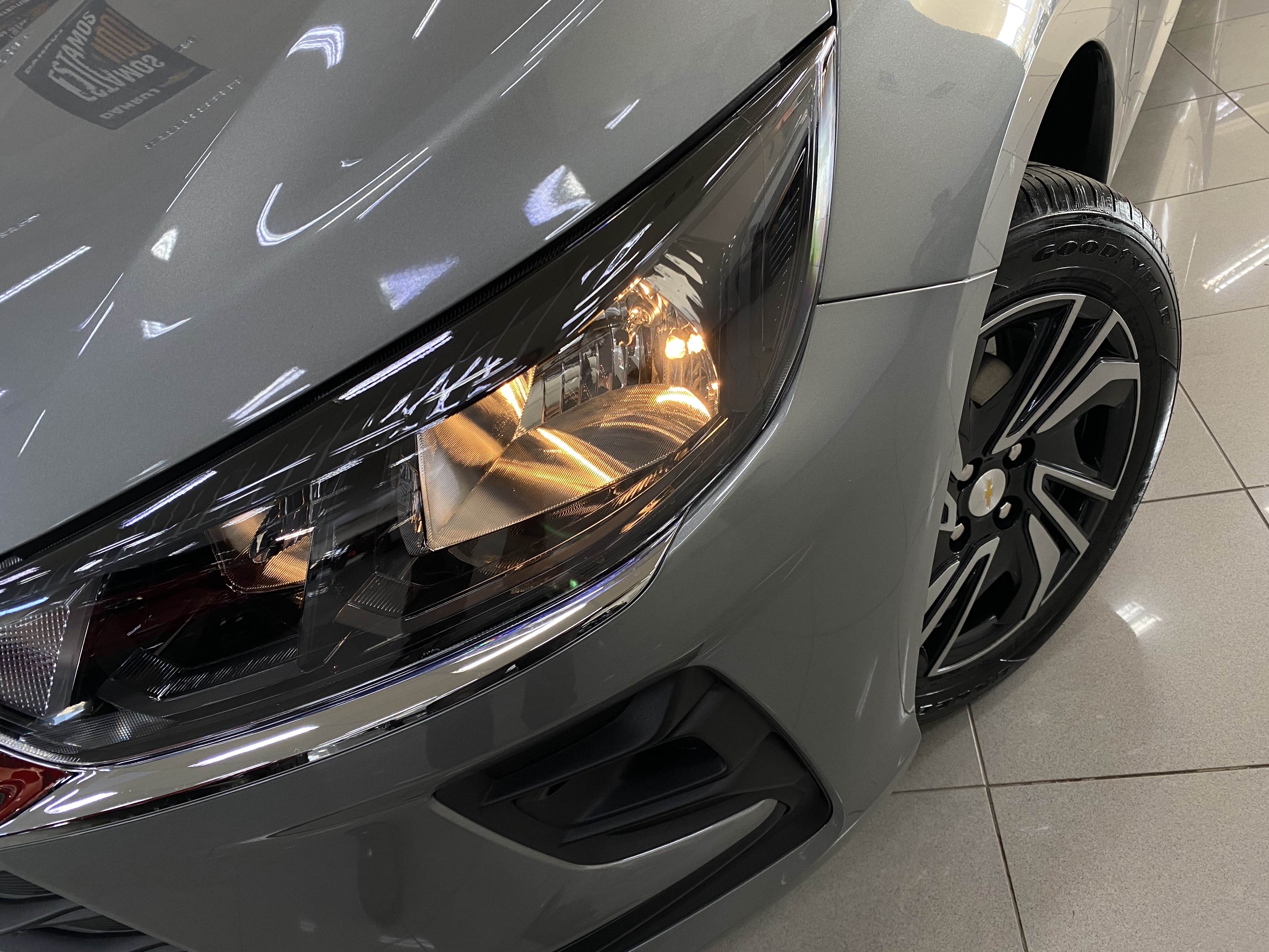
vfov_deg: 53.1
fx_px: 953
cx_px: 634
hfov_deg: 67.3
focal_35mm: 26
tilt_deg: -37.6
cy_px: 476
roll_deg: +19.7
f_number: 1.8
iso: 100
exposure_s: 1/51
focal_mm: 4.25
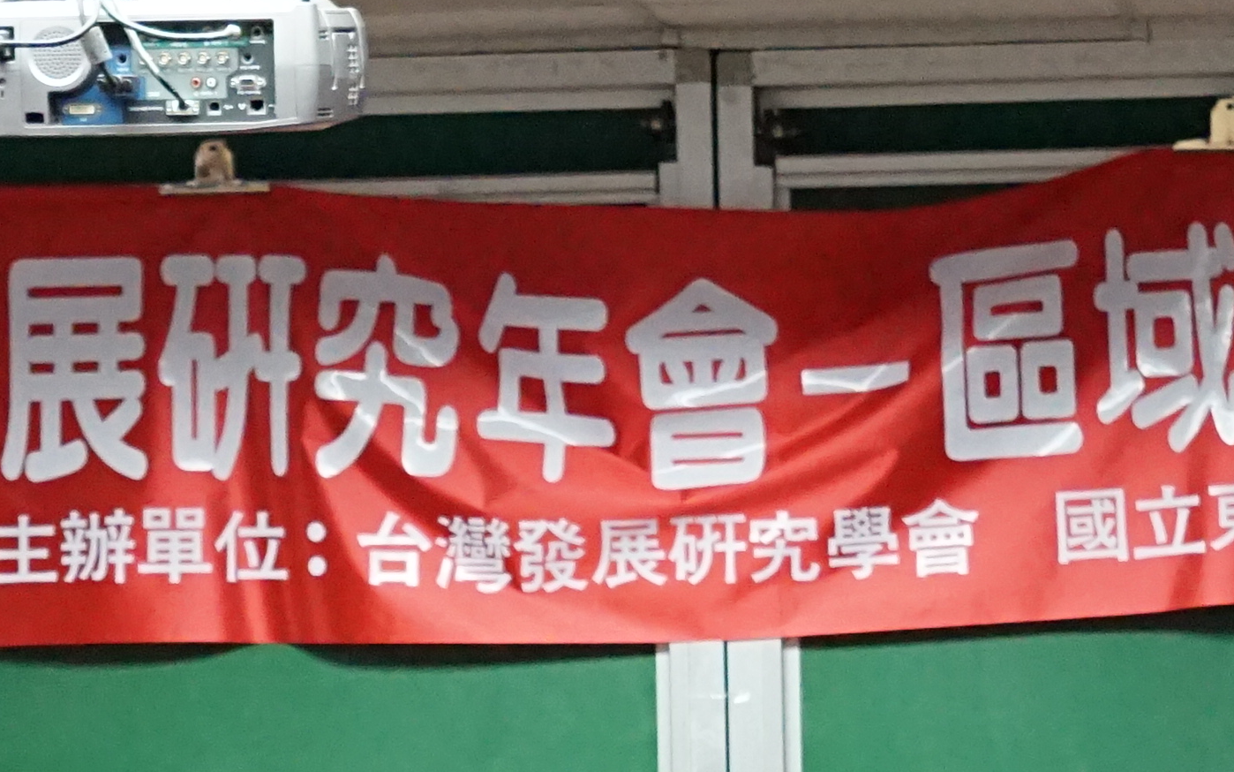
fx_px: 11031
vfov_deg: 4.0
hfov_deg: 6.4
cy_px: 1013
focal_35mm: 328
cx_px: 470
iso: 3200
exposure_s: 1/160
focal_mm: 55
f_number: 4.5
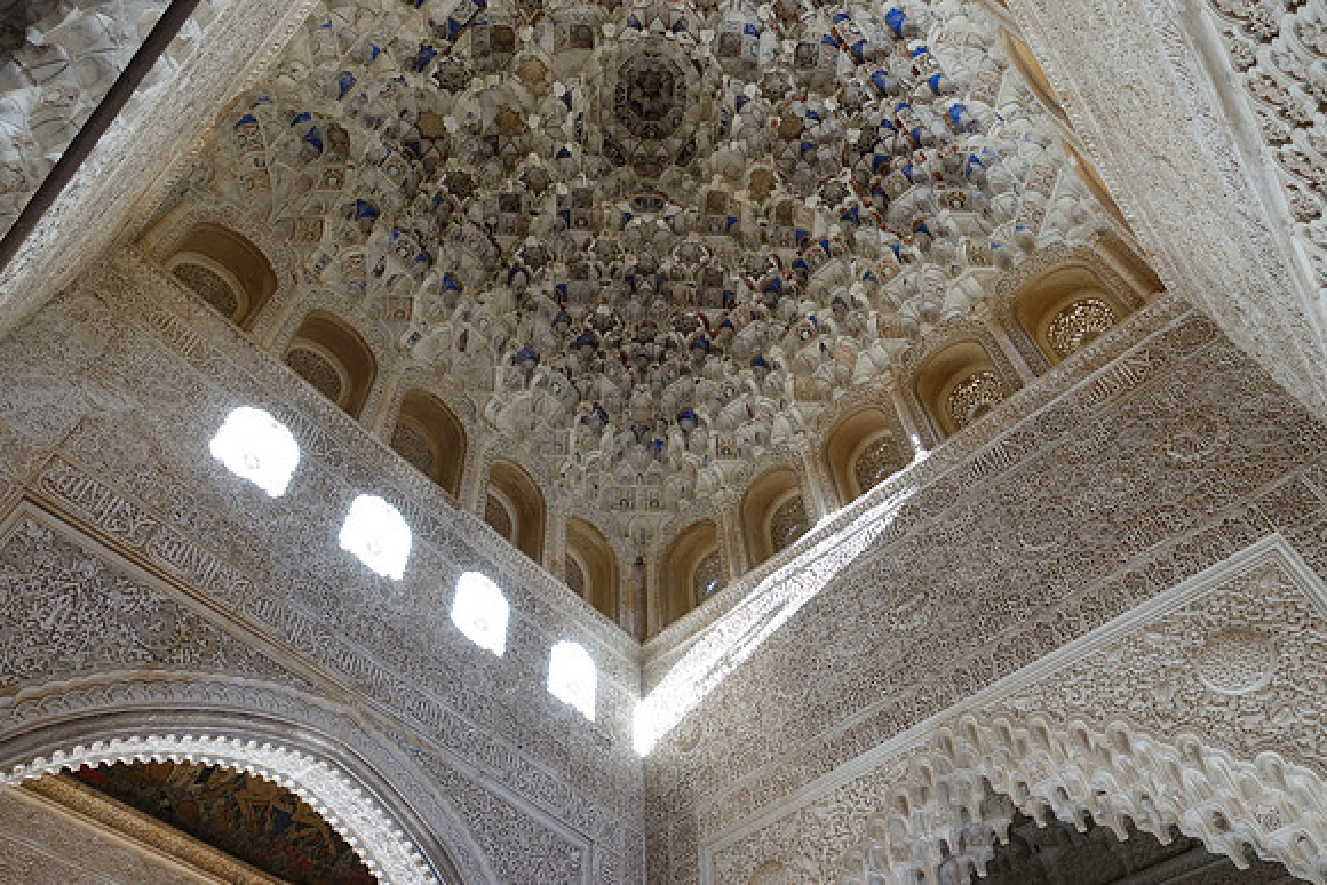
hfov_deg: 73.7
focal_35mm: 24
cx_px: 664
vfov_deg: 53.2
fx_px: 885
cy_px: 442
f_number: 2.8
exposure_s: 1/30
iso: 125
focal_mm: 8.8
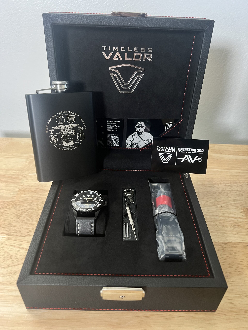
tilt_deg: -36.6
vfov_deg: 67.3
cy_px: 165
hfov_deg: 53.1
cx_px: 124
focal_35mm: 26
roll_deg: -1.7
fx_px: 248
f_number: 1.5
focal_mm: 5.7
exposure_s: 1/60
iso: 320
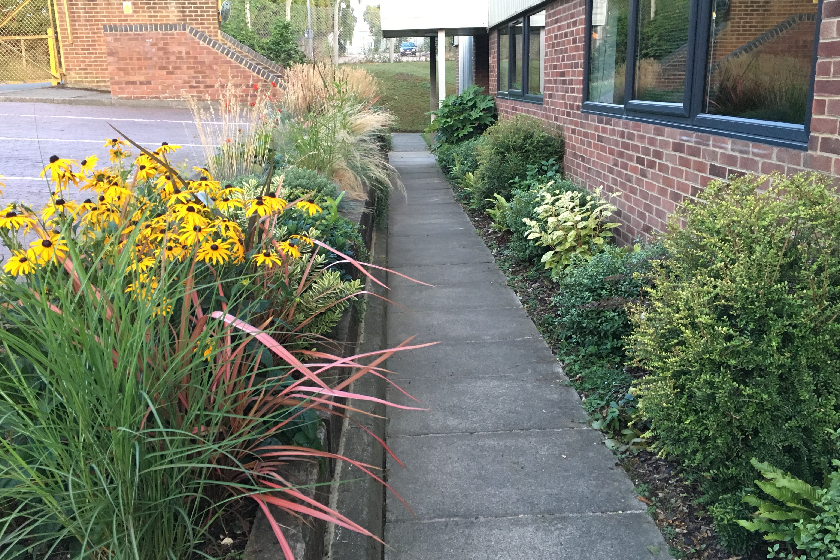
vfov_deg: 42.3
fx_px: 723
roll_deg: +1.0
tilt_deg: -12.0
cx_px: 415
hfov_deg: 60.3
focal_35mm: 31
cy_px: 261
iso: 200
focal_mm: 4.15
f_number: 2.2
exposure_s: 1/33
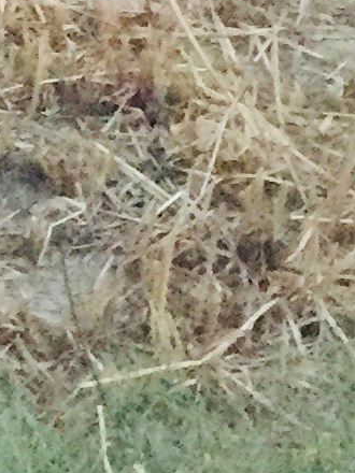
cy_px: -309
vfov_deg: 8.9
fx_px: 2940
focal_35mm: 215
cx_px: -985
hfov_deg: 6.0
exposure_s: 1/17
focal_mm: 4.15
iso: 500
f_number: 2.2
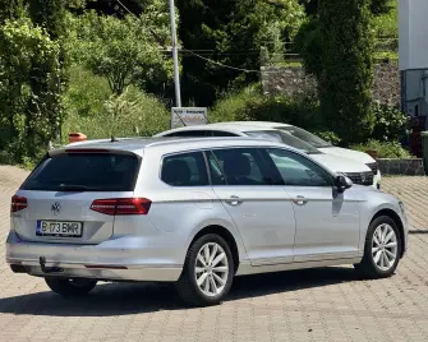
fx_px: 1596
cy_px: 171
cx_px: 215
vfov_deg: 12.2
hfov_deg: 15.3
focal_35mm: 126
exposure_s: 1/3690
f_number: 2.8
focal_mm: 15.66
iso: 50
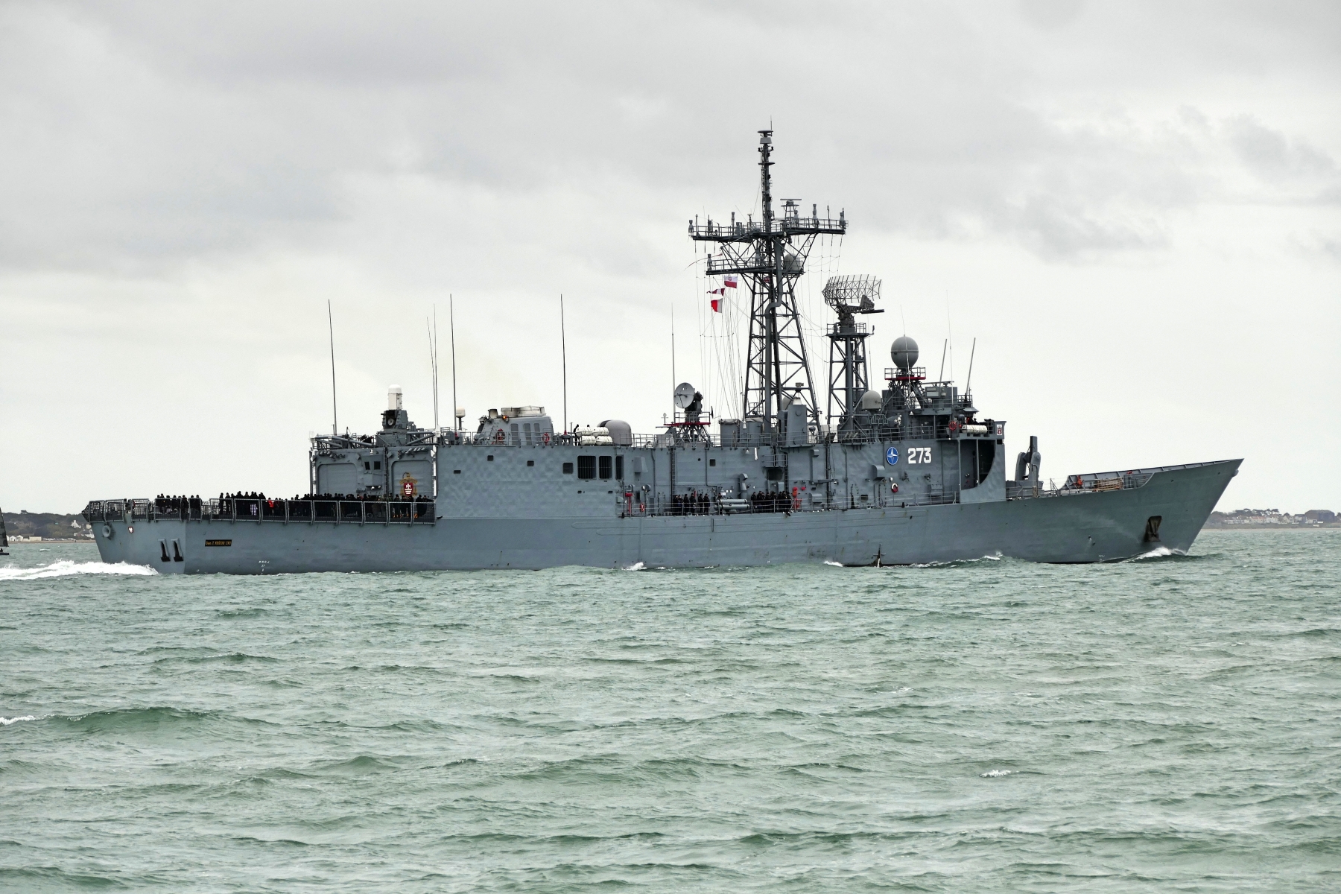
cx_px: 670
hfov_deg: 11.7
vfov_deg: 7.8
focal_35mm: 175
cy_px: 447
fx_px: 6518
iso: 125
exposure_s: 1/320
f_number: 4
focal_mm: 63.88
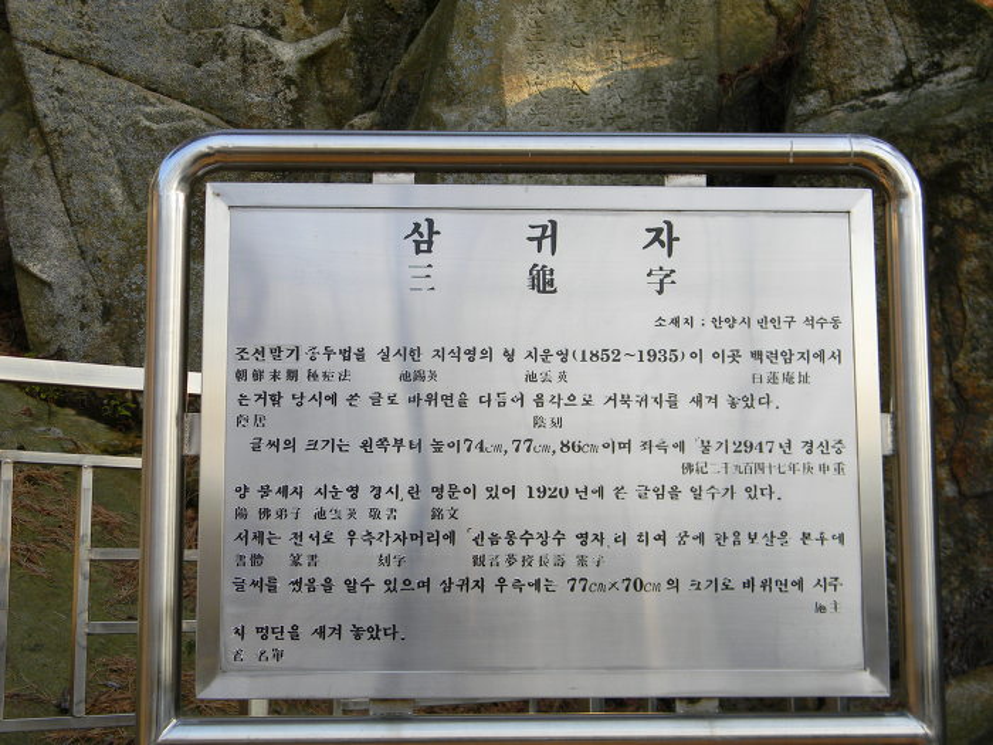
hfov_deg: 40.4
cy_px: 372
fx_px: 1348
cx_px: 496
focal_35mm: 47
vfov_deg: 30.9
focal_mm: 8.6
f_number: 3.9
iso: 80
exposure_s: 1/168
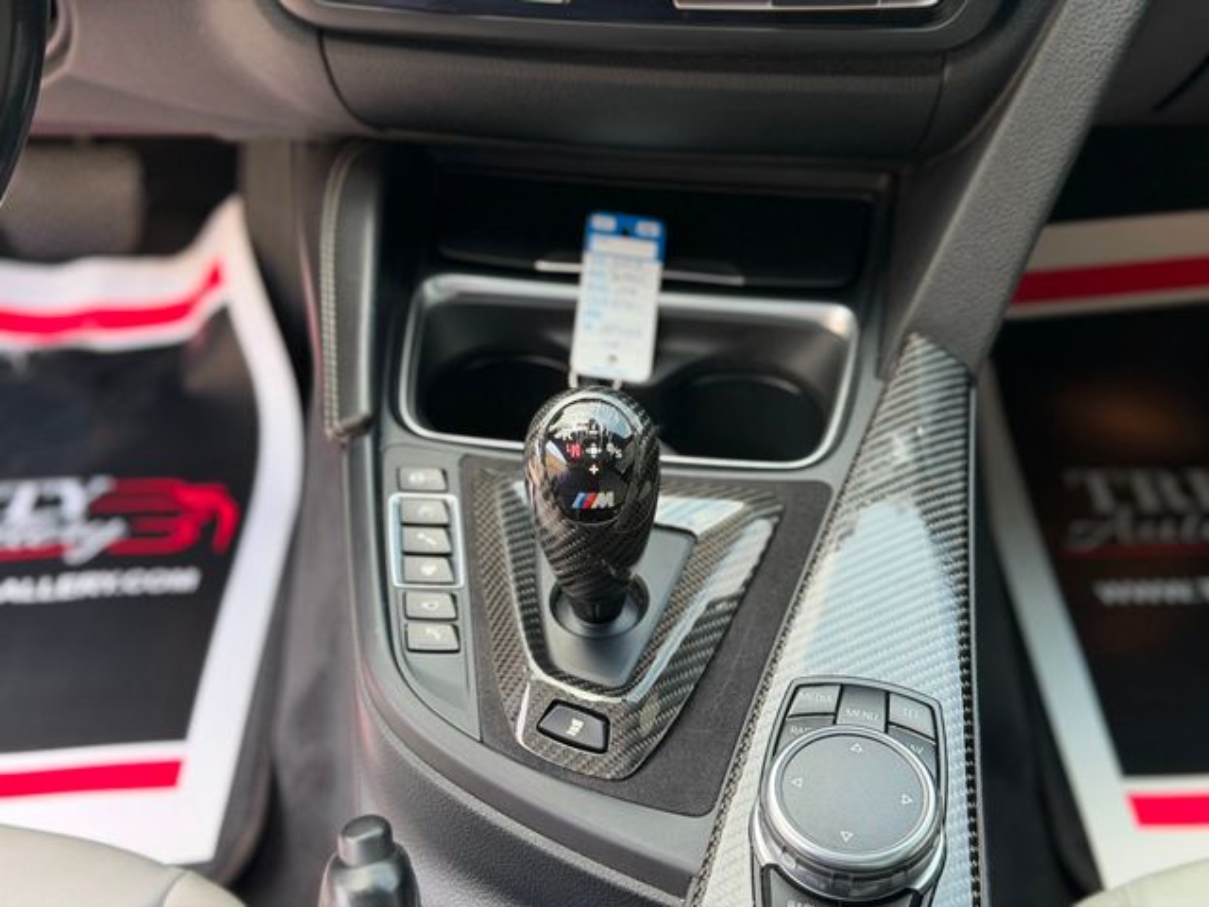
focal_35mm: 48
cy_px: 454
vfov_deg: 30.3
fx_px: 1676
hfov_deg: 39.7
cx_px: 604
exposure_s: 1/169
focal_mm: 6.76
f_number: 1.78
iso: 64
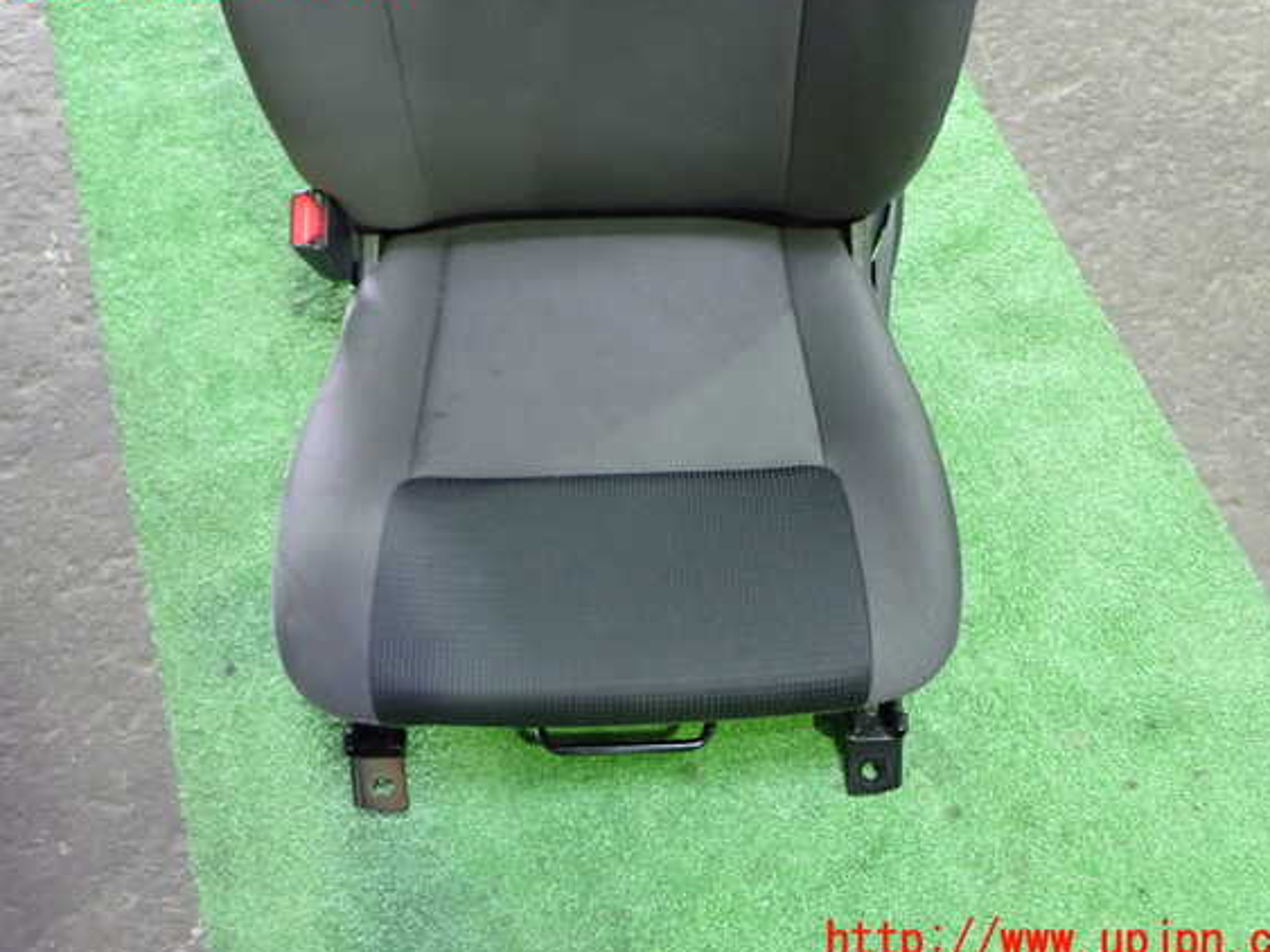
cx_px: 659
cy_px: 462
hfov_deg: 56.8
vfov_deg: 44.1
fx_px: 1174
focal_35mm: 32
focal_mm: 5.4
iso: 800
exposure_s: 1/25
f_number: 2.3
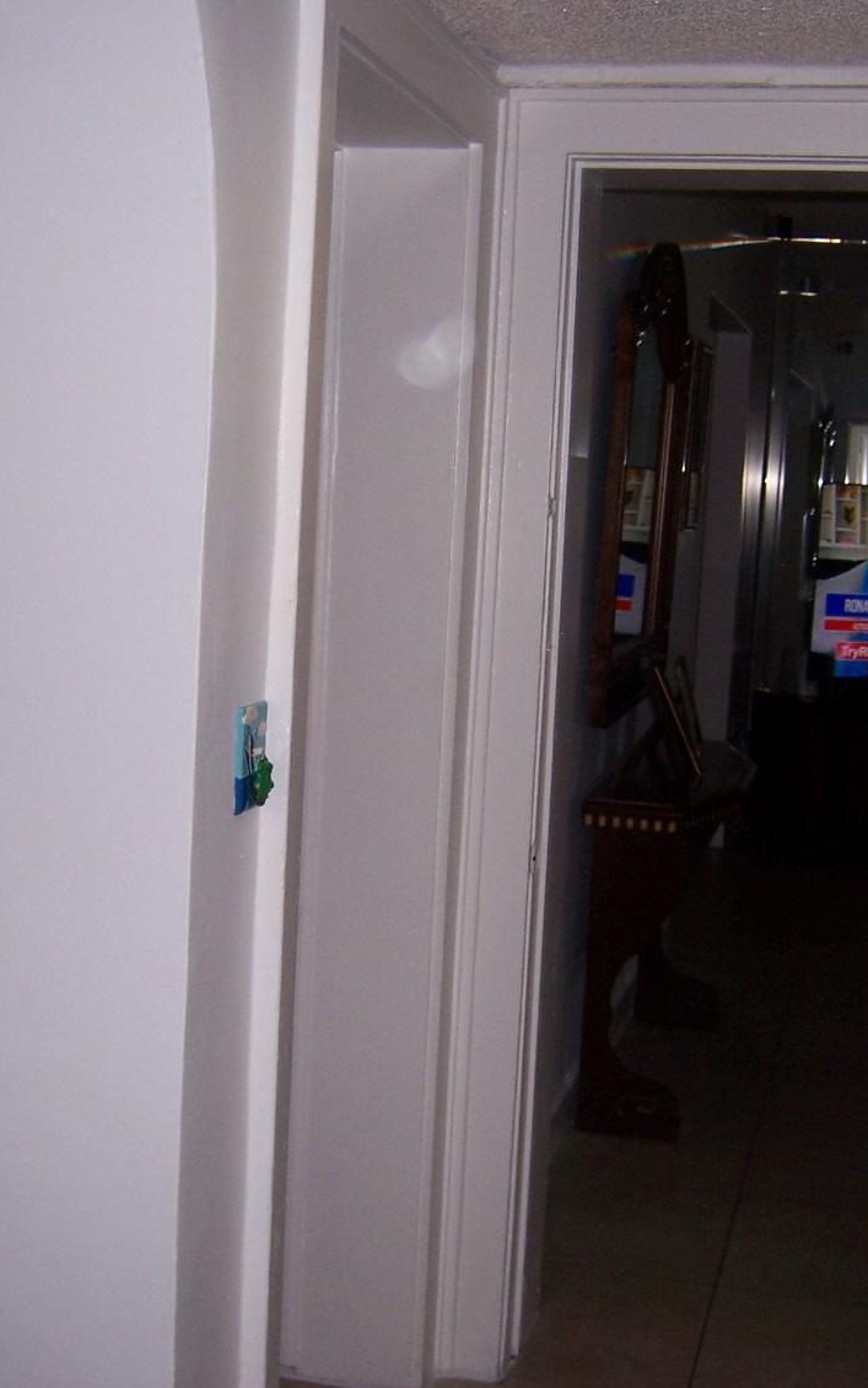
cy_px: 706
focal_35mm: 48
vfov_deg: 41.8
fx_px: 1817
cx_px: 388
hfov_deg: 26.9
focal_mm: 5.5
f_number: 2.8
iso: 80
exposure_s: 1/60
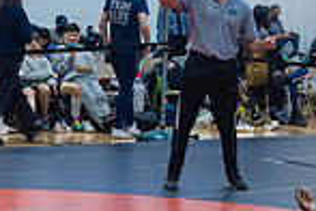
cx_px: 258
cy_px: 287
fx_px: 1211
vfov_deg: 9.7
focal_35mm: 138
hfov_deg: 14.8
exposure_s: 1/320
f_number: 3.2
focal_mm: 35
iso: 4000
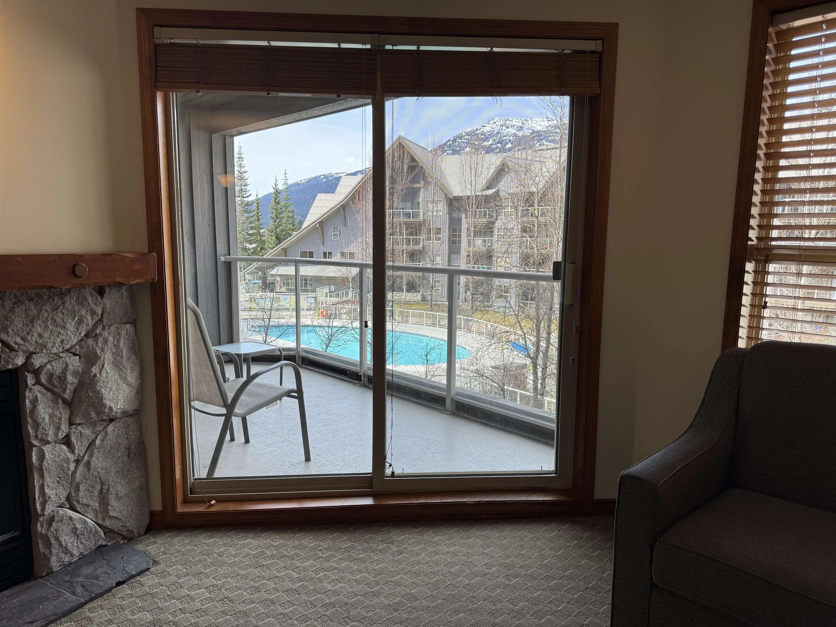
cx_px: 418
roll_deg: -0.4
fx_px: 580
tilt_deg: -7.3
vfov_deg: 56.8
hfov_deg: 71.6
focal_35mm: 24
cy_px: 314
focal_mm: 6.76
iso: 80
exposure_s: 1/615
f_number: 1.78
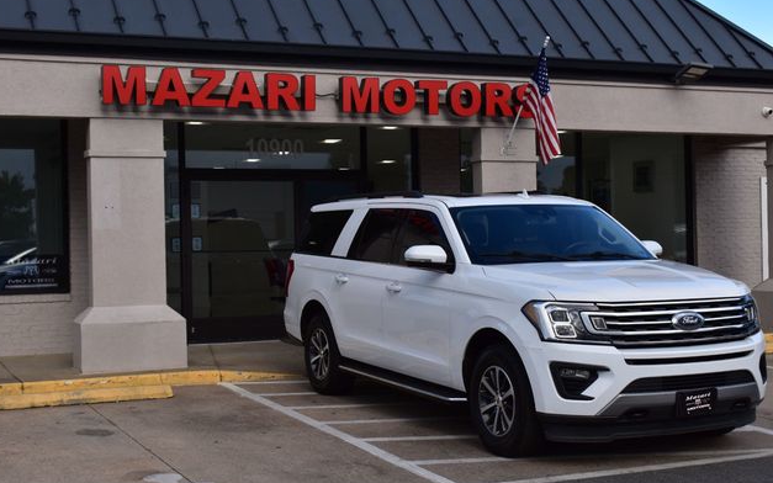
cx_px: 380
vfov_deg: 24.4
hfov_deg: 38.2
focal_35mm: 53
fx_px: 1117
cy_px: 244
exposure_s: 1/400
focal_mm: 34
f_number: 11
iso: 400
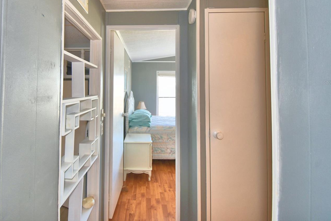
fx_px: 175
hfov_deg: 86.1
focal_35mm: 19
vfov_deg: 63.6
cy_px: 82
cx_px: 138
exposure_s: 1/30
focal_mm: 10
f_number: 4.5
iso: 200
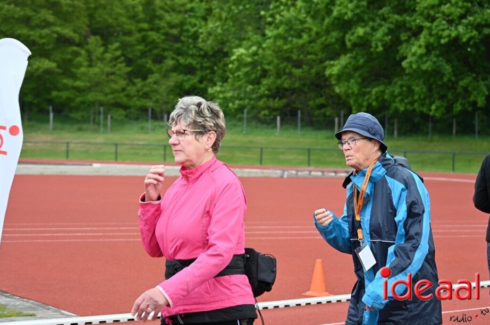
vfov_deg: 12.1
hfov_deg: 18.1
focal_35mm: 113
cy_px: 151
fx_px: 1536
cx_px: 243
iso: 320
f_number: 6.3
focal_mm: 105
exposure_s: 1/250
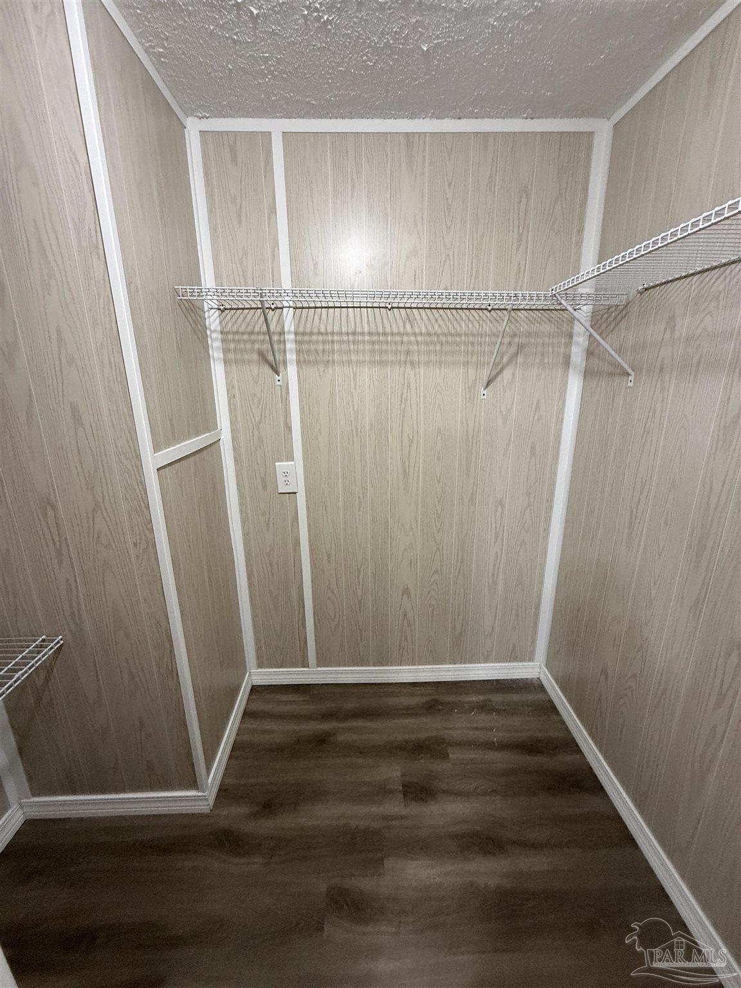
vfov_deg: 102.1
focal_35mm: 14
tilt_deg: -14.9
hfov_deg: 85.7
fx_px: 400
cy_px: 494
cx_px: 370
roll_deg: -1.0
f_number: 2.2
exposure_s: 1/60
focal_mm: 2.22
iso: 500
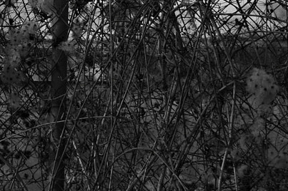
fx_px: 1191
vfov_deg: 8.8
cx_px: 40
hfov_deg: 13.7
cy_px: -143
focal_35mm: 149
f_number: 4
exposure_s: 1/200
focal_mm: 25
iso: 100
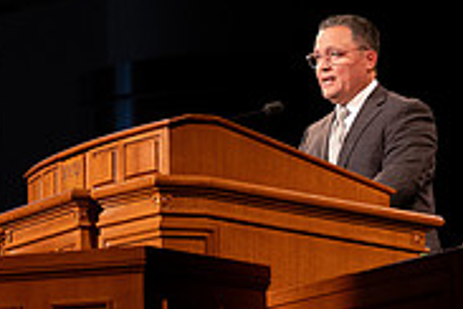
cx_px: -132
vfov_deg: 6.2
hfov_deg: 9.1
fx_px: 2855
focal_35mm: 222
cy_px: -67
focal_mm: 70
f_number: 2.8
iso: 1250
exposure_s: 1/250
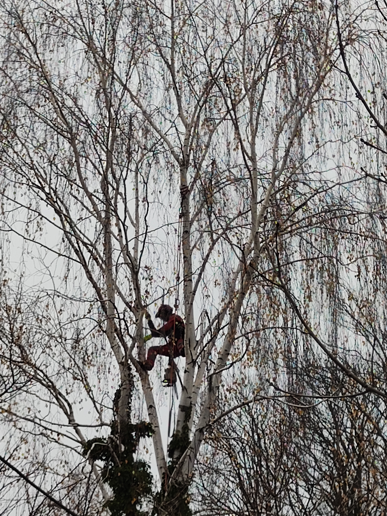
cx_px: 176
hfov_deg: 49.7
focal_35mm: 28
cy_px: 288
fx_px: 417
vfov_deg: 63.2
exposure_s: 1/329
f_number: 1.88
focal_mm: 5.59
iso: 50
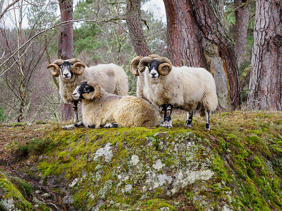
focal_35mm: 183
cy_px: 77
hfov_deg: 10.8
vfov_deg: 8.1
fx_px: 1489
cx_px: 141
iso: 200
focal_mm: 72
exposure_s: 1/30
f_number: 5.6
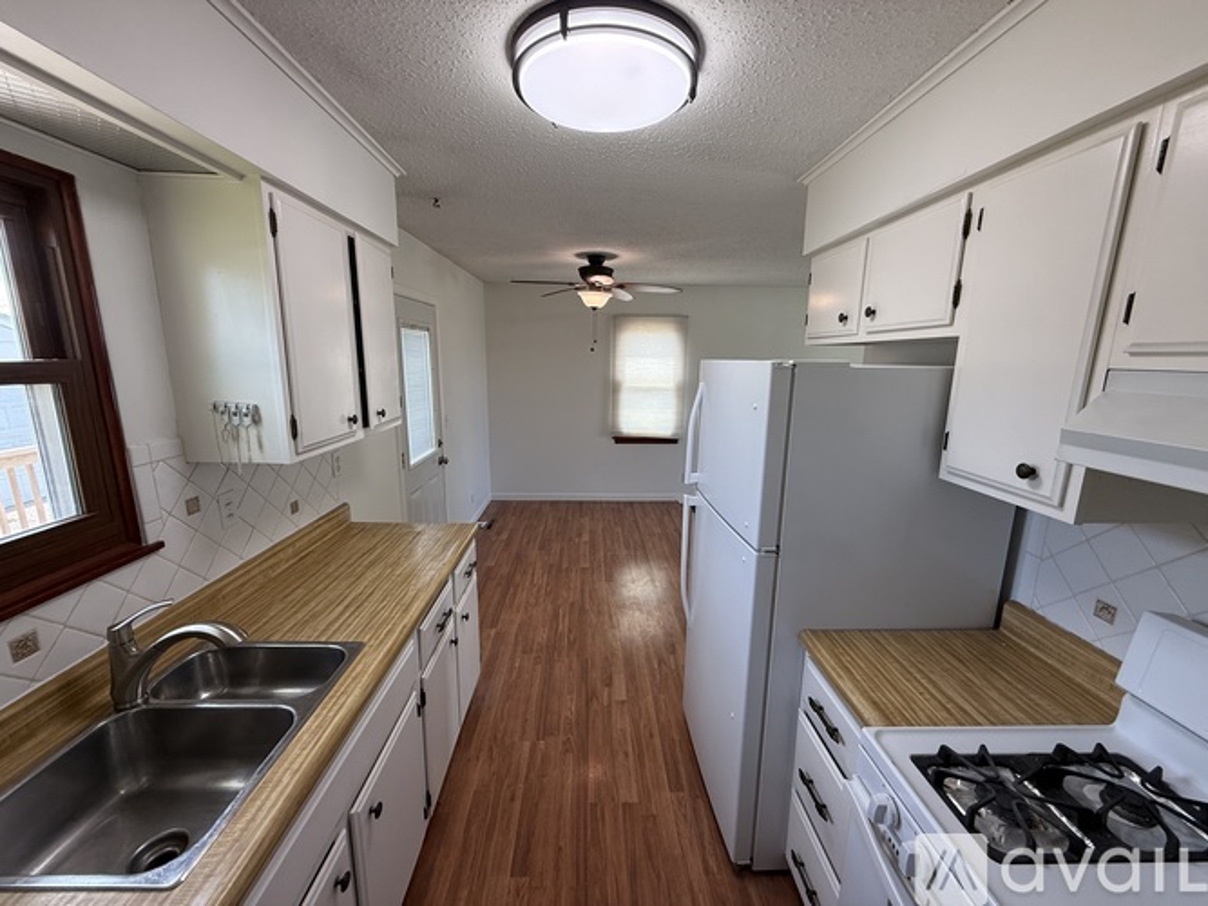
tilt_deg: -11.6
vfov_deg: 85.7
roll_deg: -0.2
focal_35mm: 14
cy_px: 453
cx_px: 604
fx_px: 488
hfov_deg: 102.1
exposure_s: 1/120
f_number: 2.2
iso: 100
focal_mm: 2.22
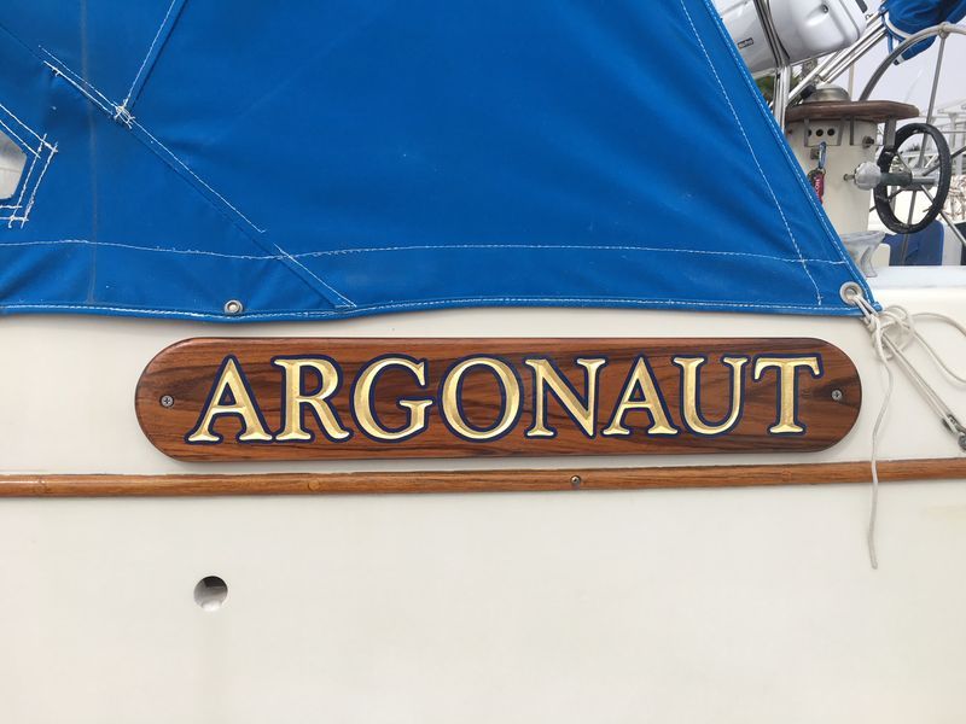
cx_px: 483
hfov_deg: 61.7
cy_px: 362
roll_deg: -0.8
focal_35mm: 29
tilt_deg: -9.0
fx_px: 809
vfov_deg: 48.2
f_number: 2.2
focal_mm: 4.15
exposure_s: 1/1399
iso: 25
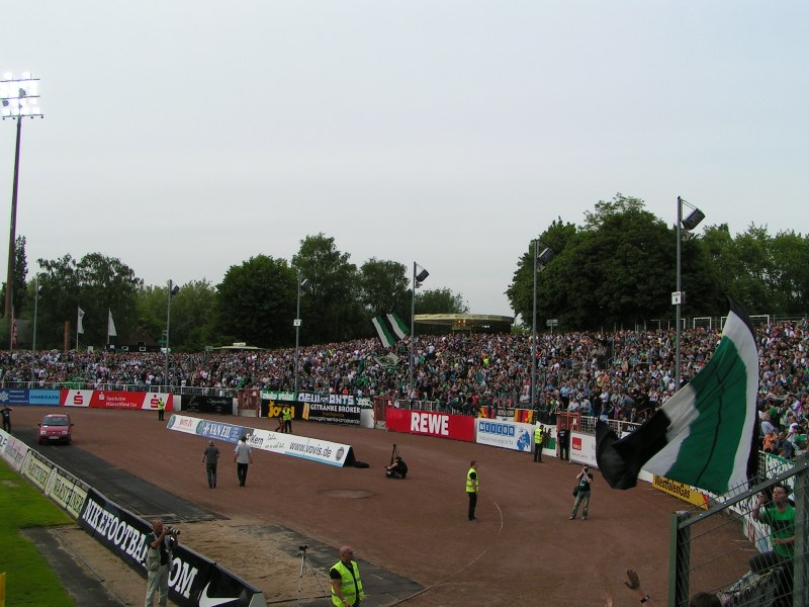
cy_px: 304
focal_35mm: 38
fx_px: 888
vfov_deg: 37.7
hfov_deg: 49.0
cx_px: 404
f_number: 5.6
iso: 50
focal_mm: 5.8
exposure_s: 1/250
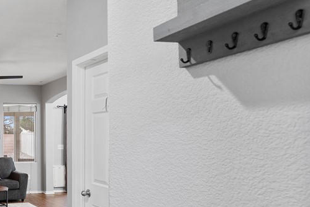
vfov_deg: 35.7
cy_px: 131
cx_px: -22
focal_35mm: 37
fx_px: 319
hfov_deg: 42.2
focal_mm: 17
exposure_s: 1/1.25
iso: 800
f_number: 8
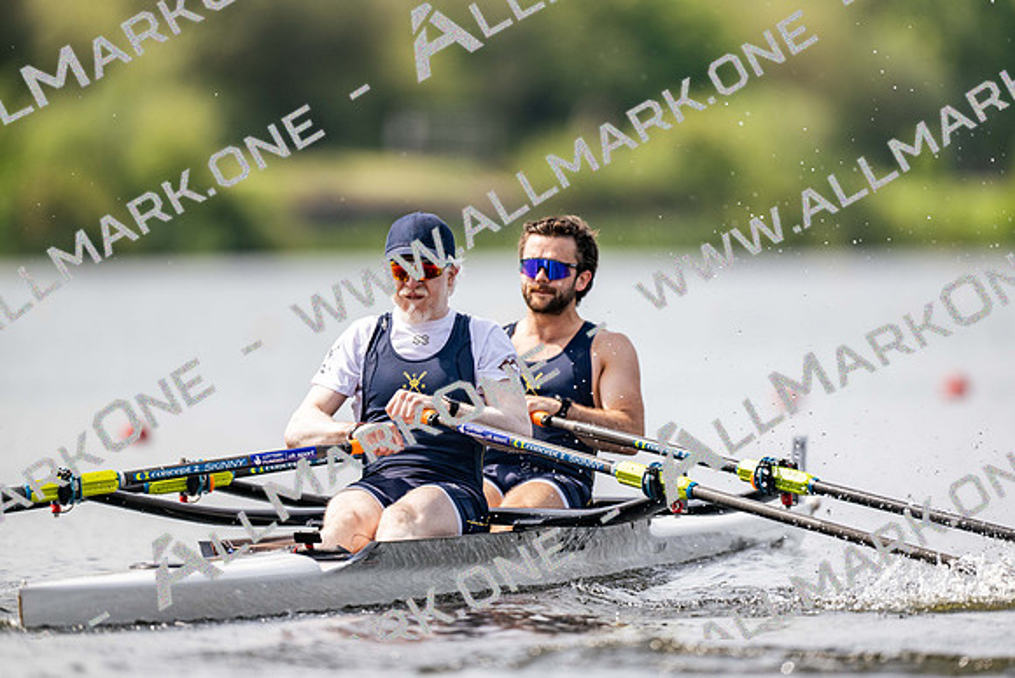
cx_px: 508
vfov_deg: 2.3
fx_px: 16920
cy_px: 339
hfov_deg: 3.4
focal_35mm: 600
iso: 360
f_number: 4
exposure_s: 1/2500
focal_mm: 600
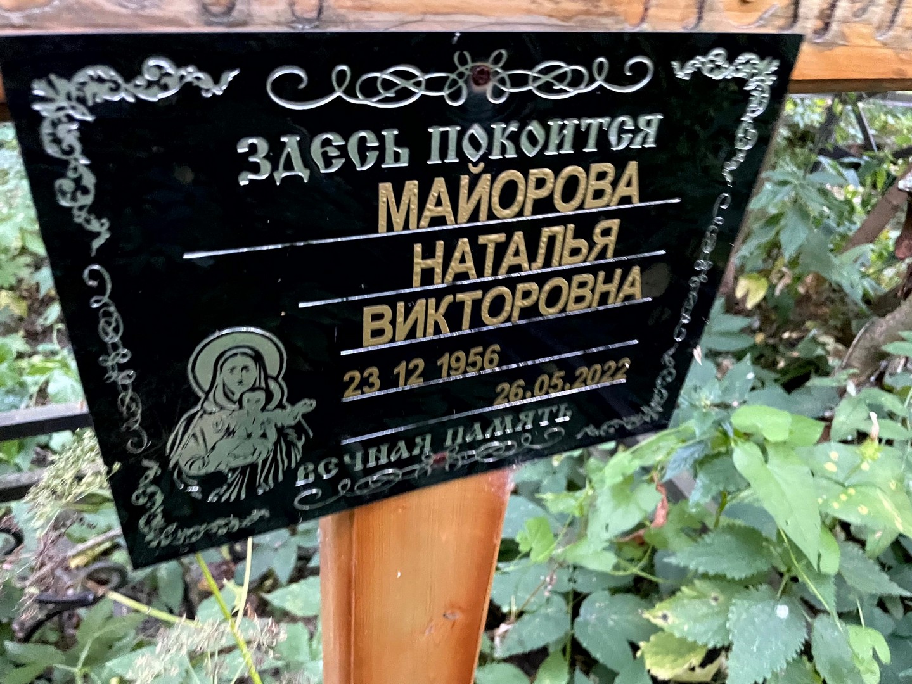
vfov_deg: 53.1
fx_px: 685
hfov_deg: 67.3
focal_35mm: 26
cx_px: 456
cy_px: 342
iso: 800
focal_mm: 4.2
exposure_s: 1/30
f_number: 1.6
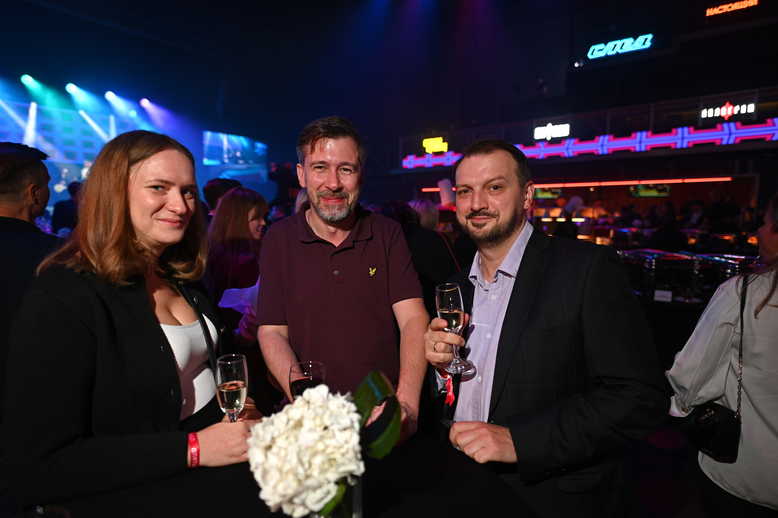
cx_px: 389
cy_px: 259
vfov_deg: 61.9
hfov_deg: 84.0
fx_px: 432
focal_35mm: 20
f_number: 2.2
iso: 125
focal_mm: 20
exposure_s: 1/100
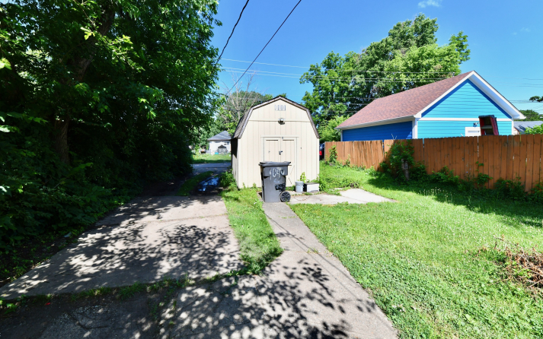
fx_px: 222
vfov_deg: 74.6
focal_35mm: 15
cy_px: 151
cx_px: 259
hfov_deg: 101.4
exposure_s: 1/500
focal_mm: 14
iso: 640
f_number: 11
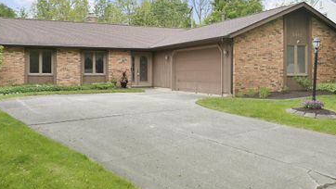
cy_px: 56
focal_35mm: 39
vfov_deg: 30.1
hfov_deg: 51.6
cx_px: 166
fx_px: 348
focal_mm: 18
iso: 320
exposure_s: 1/400
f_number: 4
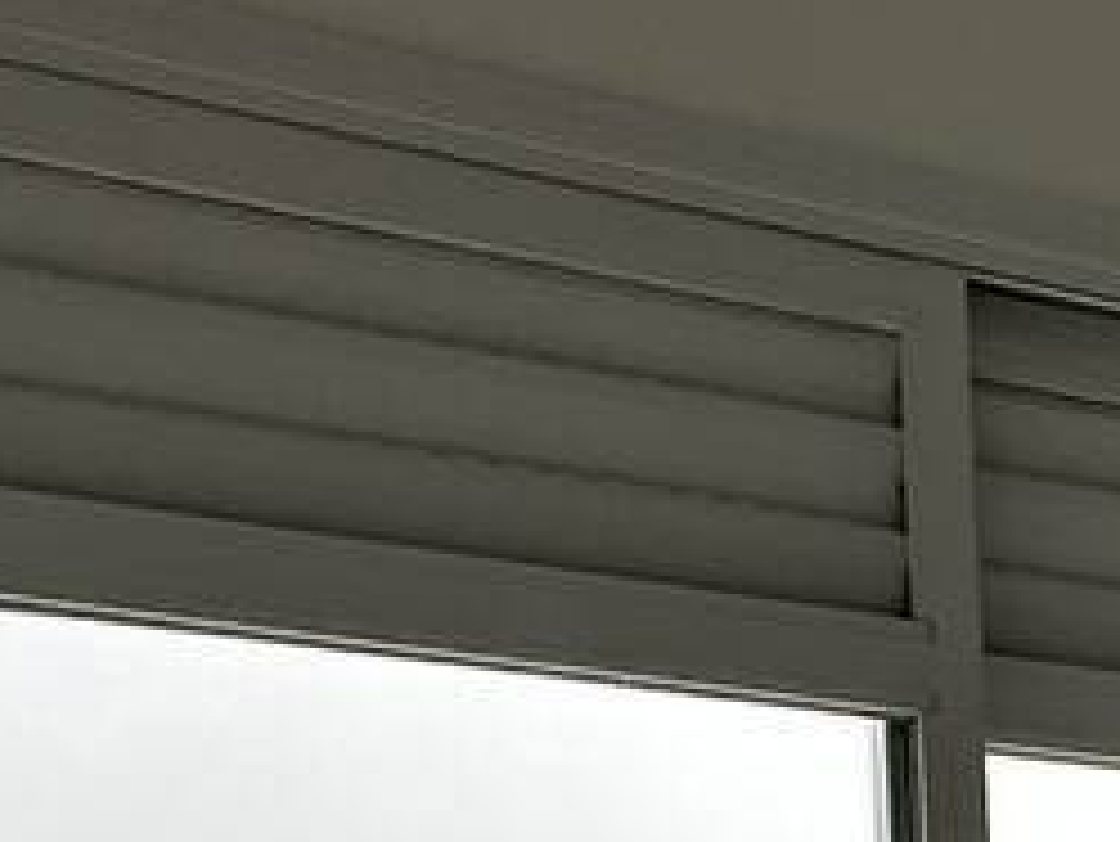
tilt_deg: -2.7
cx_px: 1390
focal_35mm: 81
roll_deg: +0.4
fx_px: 2622
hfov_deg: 22.1
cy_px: 1693
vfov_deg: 14.9
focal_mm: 2.22
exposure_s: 1/335
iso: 40
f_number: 2.2
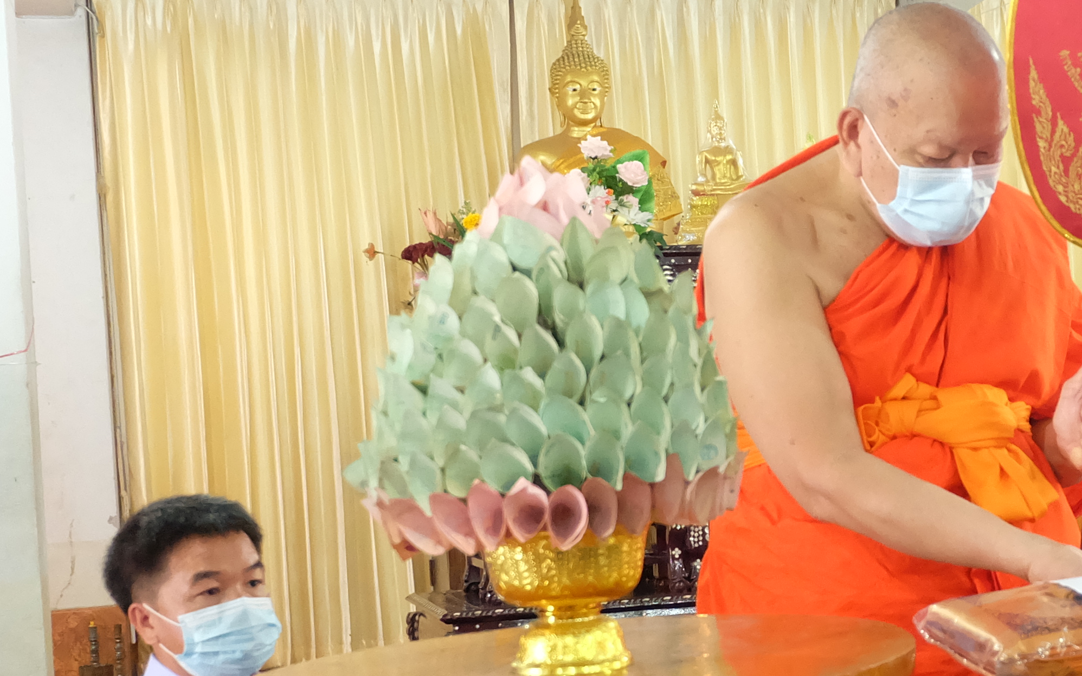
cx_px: 1069
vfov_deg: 17.4
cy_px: 428
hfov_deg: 26.1
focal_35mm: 75
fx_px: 2211
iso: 5000
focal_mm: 20.1
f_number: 3.8
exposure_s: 1/70
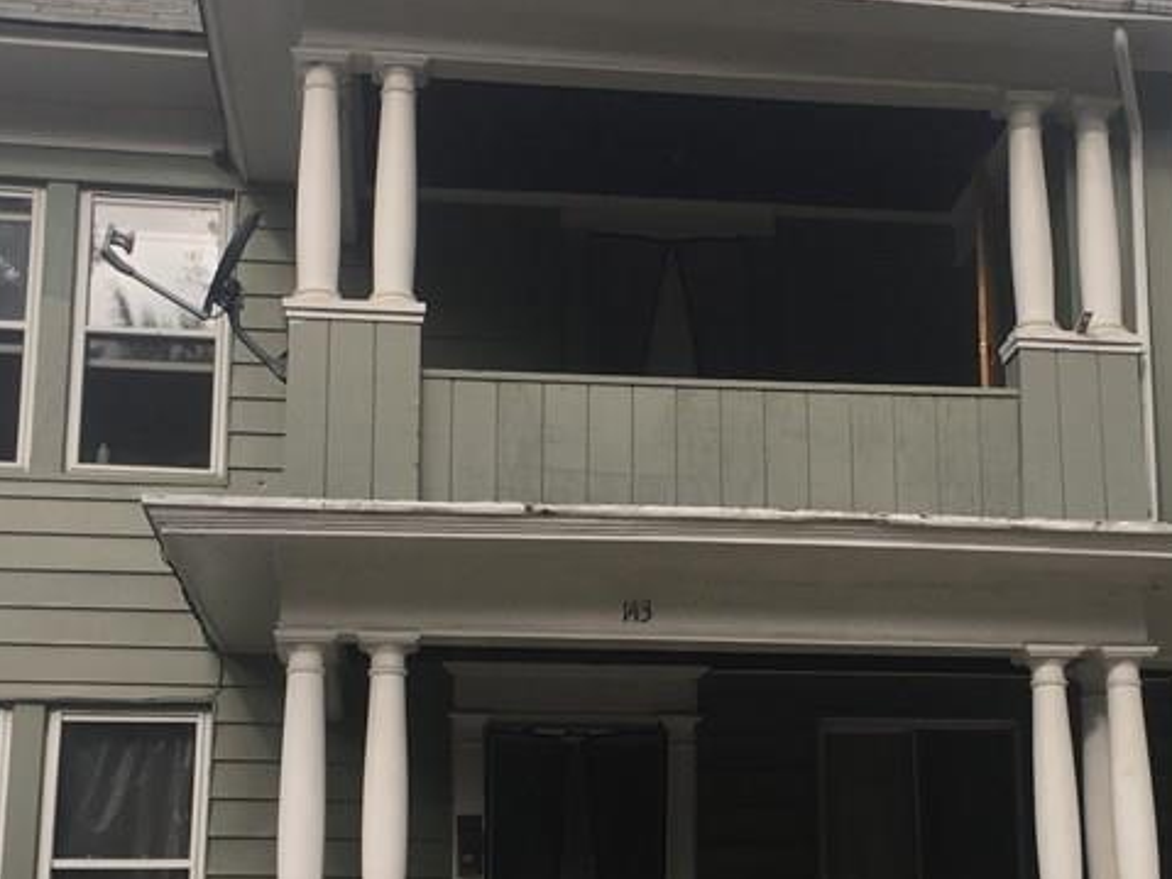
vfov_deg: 23.5
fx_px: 2099
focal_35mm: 62
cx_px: 736
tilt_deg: +14.2
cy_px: 580
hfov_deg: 31.1
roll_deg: +0.4
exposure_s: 1/746
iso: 32
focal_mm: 4.15
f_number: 2.2
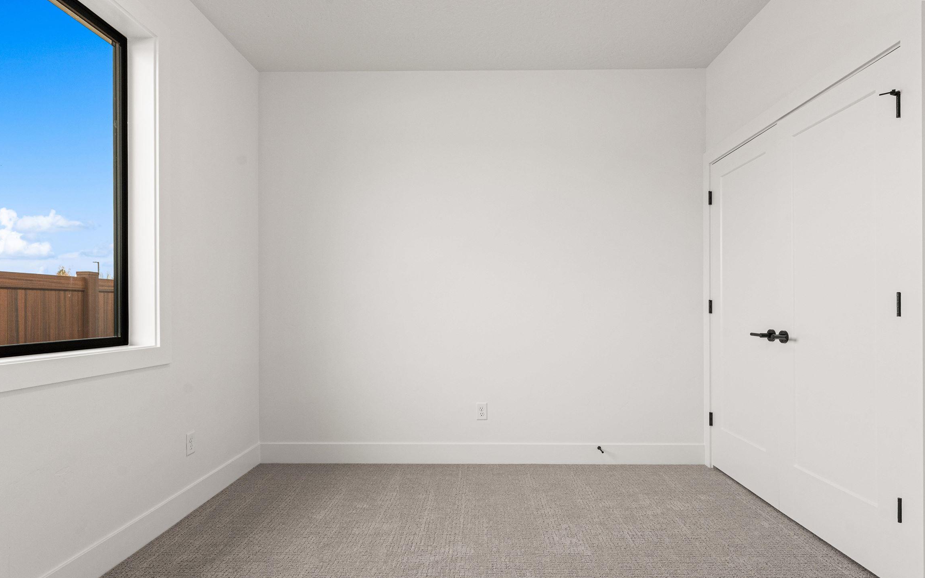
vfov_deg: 62.1
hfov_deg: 88.0
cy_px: 313
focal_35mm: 19
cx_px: 472
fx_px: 479
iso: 800
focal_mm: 14
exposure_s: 1/20
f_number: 13
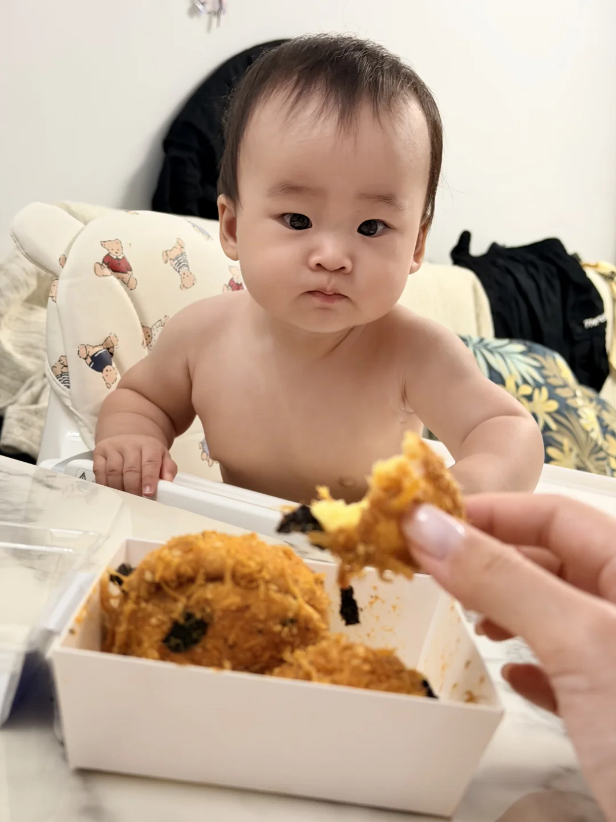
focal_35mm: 48
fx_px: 1139
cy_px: 411
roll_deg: -8.1
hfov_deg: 30.3
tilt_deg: -7.1
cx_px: 308
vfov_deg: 39.7
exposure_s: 1/50
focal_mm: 6.76
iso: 250
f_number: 1.78
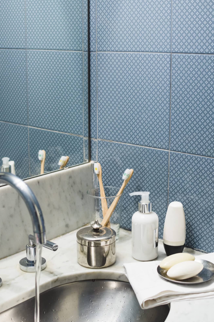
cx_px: 107
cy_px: 159
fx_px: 486
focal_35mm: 55
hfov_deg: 24.8
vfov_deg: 36.5
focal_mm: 35
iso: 500
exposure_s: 1/40
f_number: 3.2
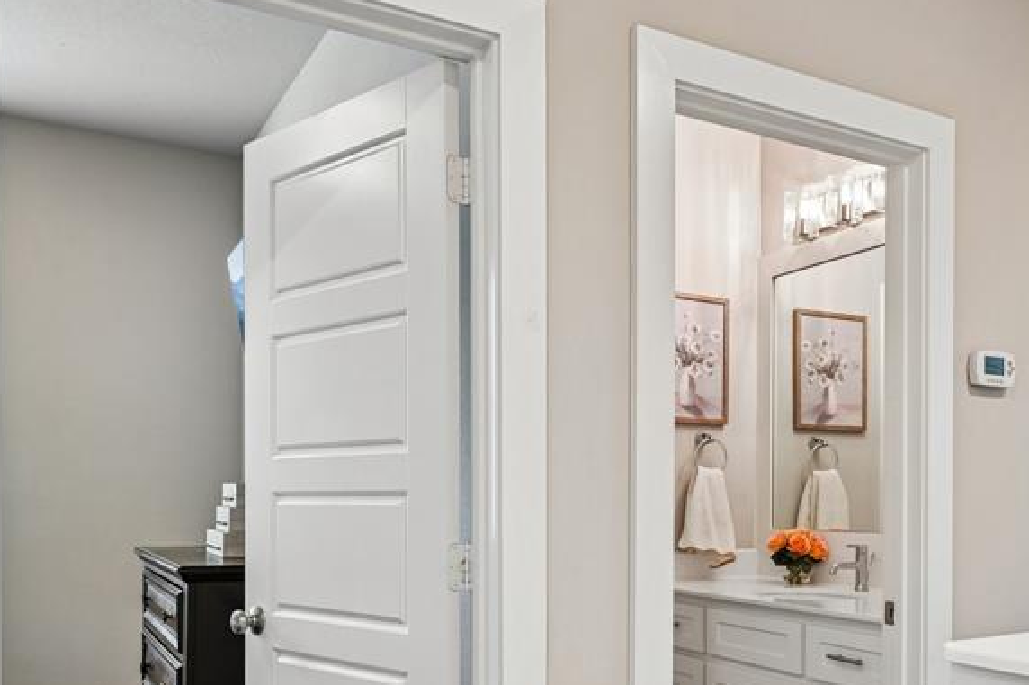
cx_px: 669
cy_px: 489
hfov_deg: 54.9
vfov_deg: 38.1
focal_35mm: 34
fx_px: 971
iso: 400
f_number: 8
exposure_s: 1/10
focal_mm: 19
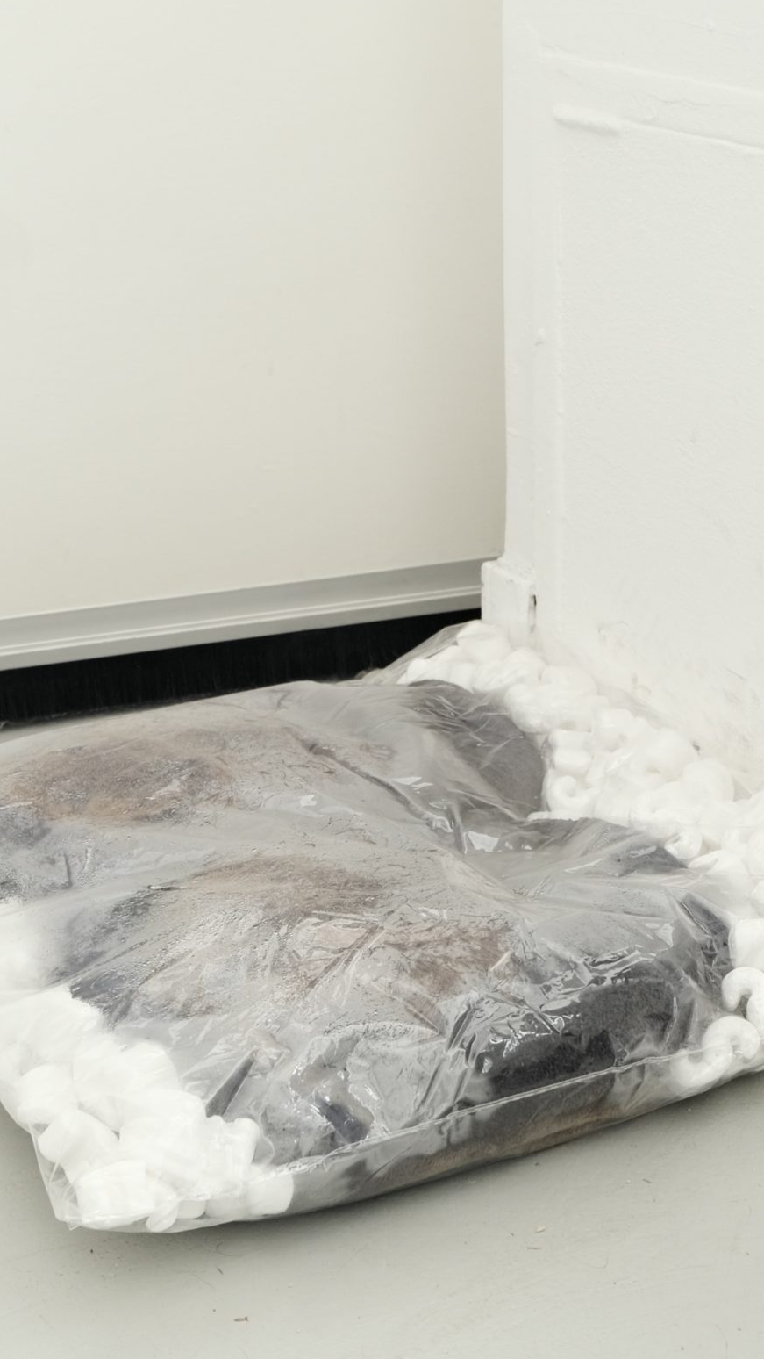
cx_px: 308
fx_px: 2556
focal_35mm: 71
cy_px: 723
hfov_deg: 17.0
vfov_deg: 29.7
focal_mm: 27.1
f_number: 5.6
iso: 320
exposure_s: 1/100
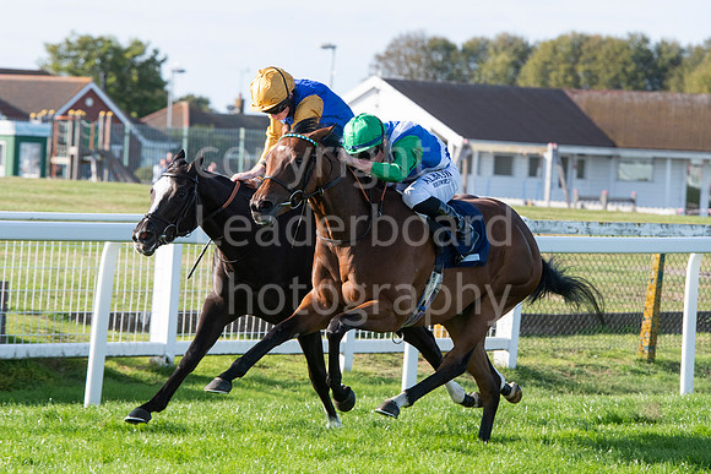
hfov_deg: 7.8
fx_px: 5185
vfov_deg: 5.2
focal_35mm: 262
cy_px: 237
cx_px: 356
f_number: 6.3
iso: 640
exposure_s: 1/1600
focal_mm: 175
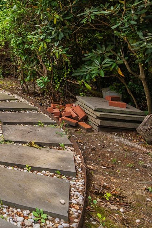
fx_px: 285
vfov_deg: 40.5
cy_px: 26
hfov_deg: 22.6
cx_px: -93
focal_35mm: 45
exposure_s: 1/400
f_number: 5.6
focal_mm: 16
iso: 250
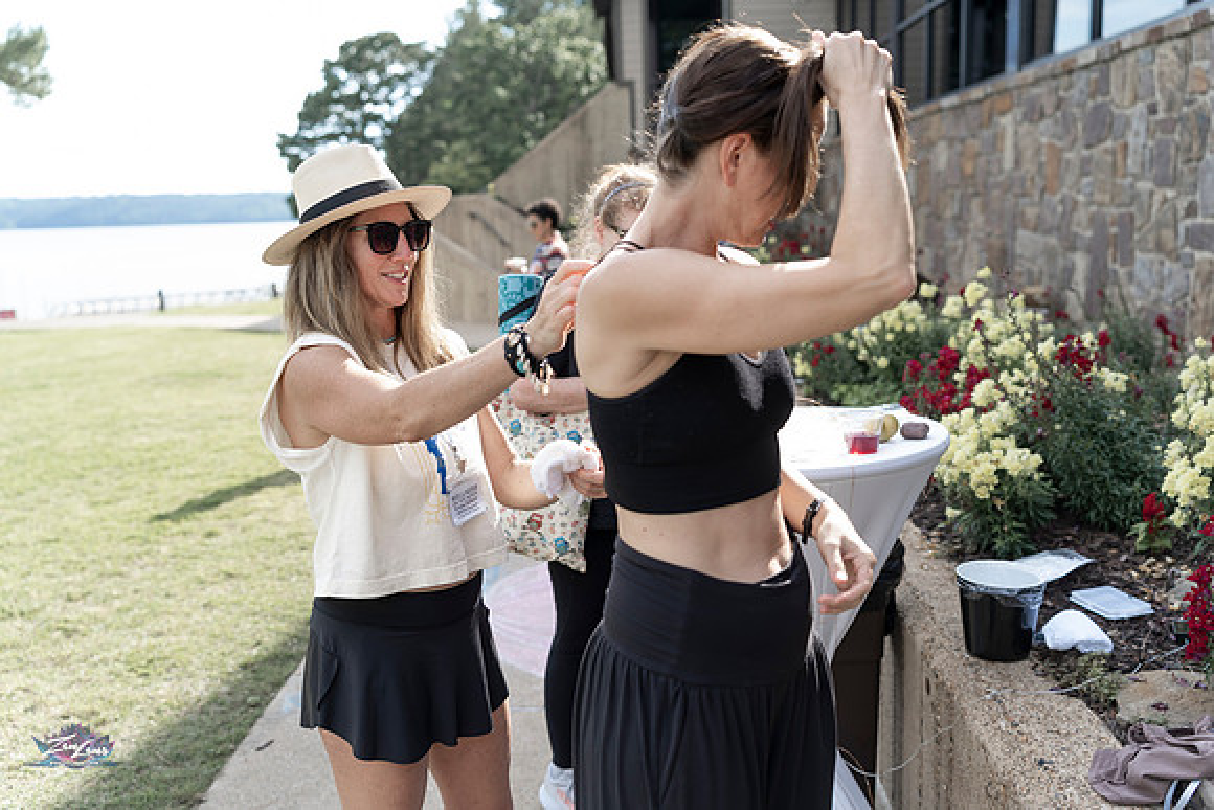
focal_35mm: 35
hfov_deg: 54.4
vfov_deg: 37.9
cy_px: 405
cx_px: 607
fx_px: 1180
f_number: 2.8
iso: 125
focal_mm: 35
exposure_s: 1/400
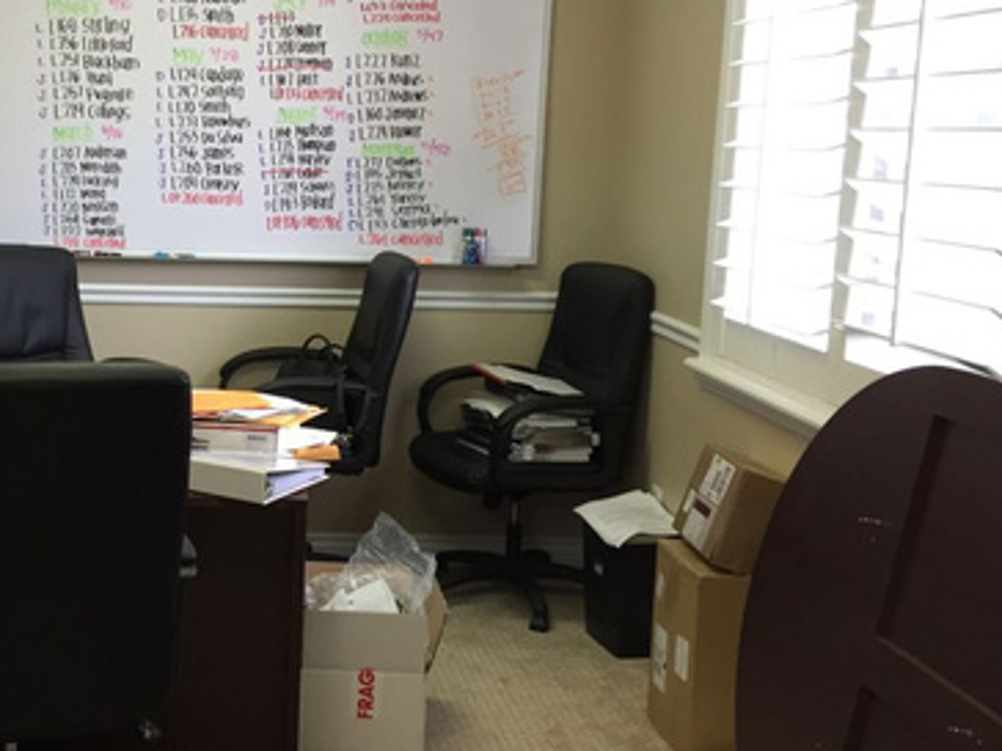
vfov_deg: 28.6
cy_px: 355
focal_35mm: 51
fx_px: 1476
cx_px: 173
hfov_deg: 36.0
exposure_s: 1/33
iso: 100
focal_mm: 4.15
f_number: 2.2
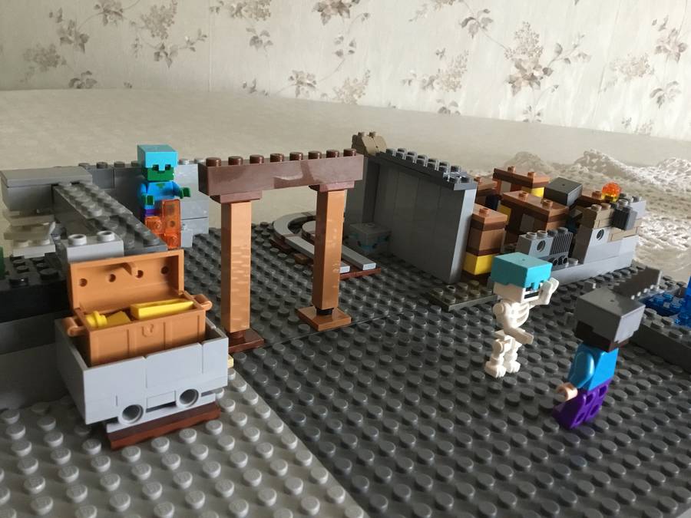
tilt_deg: -21.8
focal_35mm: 31
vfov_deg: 45.4
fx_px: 619
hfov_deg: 58.4
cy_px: 259
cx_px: 346
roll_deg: -6.3
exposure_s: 1/33
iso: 200
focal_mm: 3.3
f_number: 2.4
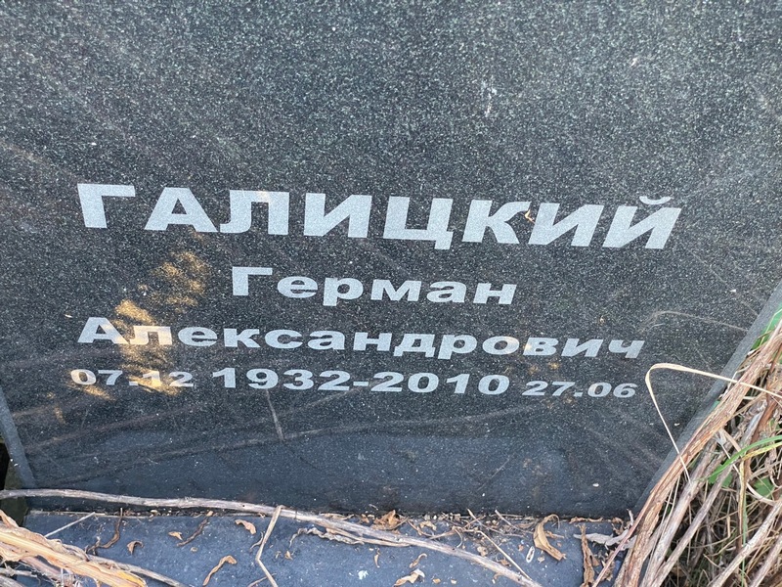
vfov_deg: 28.0
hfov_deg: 36.8
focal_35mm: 52
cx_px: 391
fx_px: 1175
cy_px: 294
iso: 160
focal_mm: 6
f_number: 2
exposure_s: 1/75
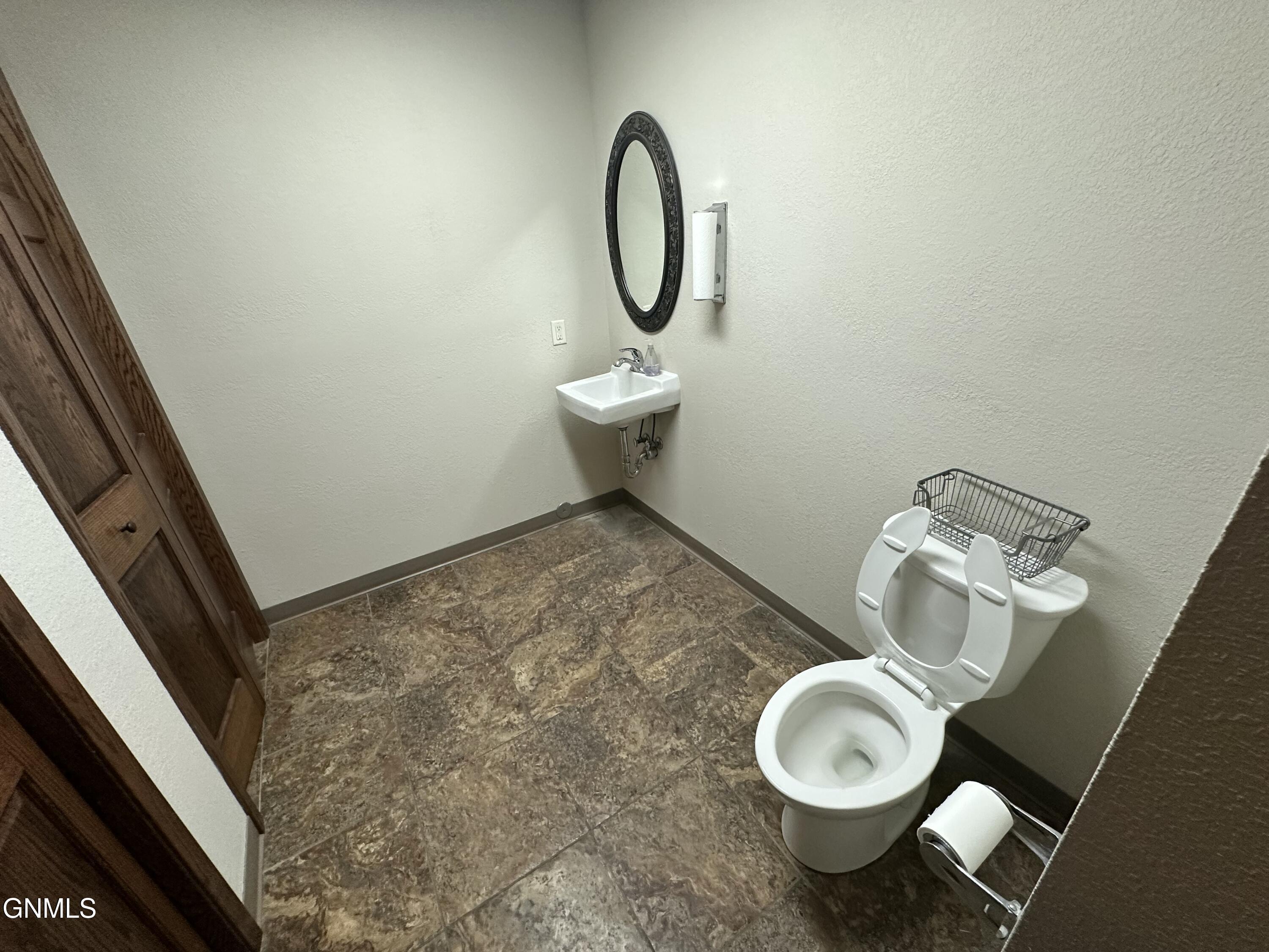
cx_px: 634
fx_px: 513
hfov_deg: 102.1
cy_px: 476
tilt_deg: -25.2
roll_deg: +3.9
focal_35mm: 14
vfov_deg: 85.7
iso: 250
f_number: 2.2
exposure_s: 1/120
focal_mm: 2.22
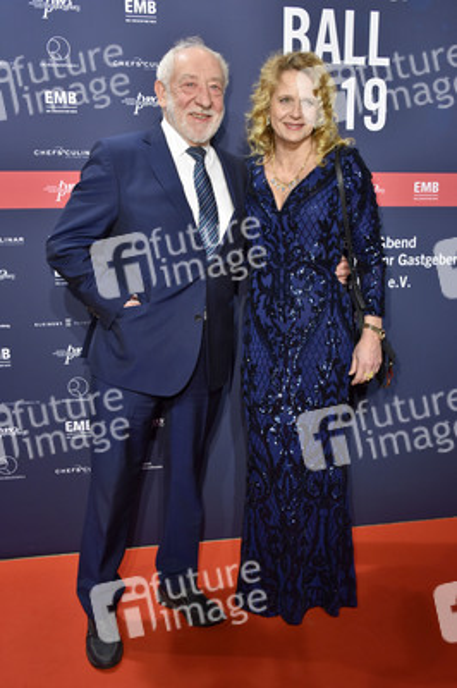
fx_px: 648
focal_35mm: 34
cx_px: 228
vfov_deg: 55.8
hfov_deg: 38.8
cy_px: 344
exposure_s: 1/160
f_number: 6.3
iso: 1000
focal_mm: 34
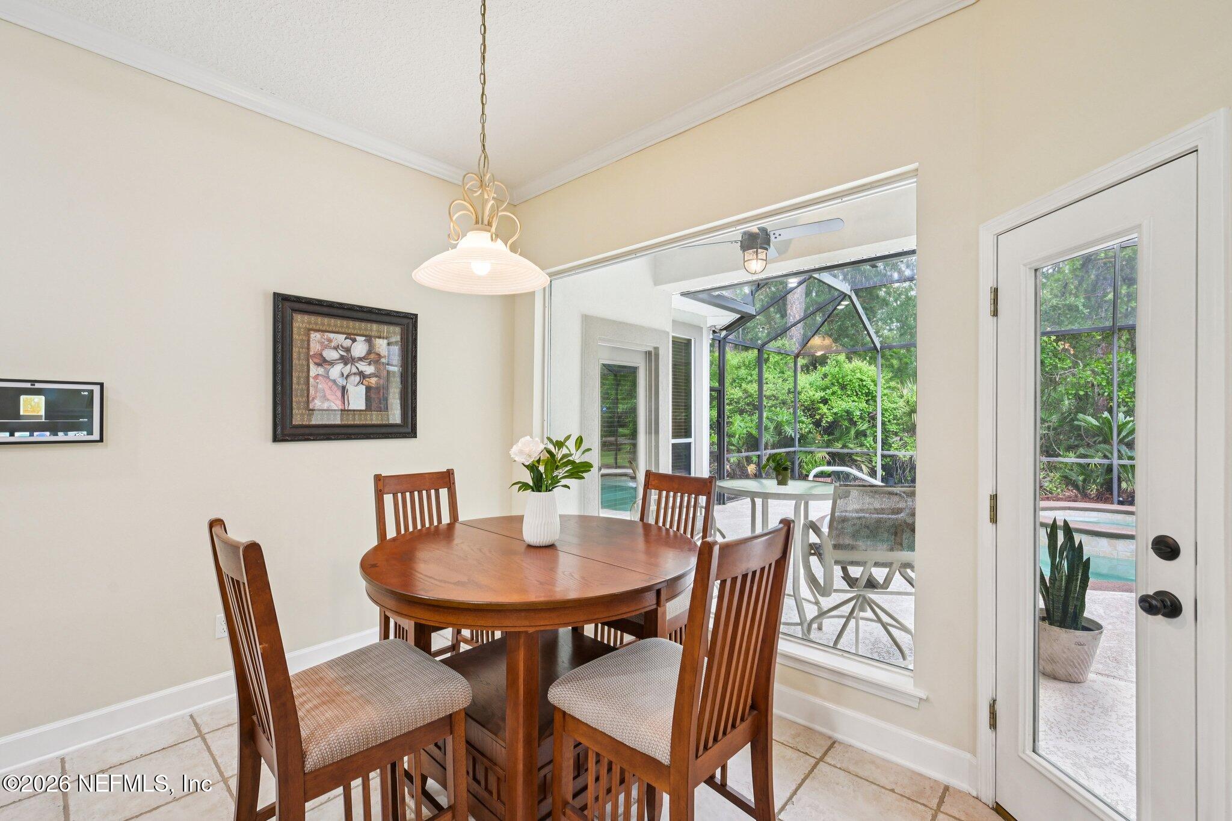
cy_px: 410
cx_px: 616
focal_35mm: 15
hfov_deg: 100.4
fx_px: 513
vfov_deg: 77.3
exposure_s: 1/10
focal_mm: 15
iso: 400
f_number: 8
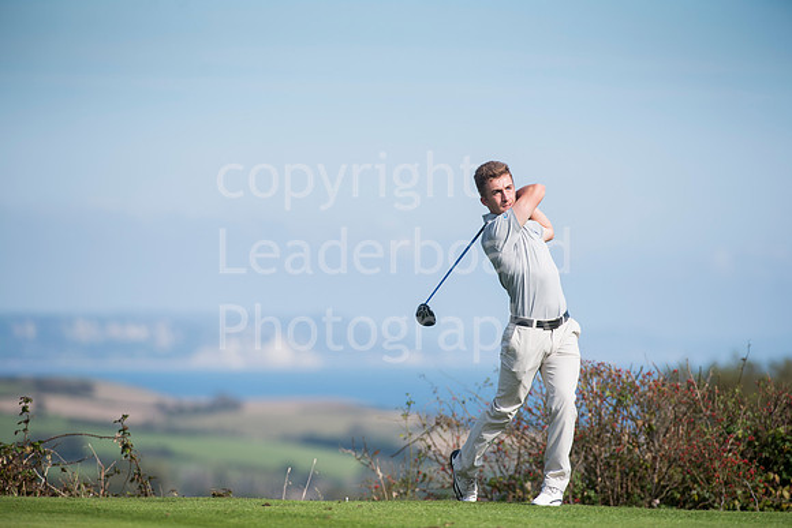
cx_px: 396
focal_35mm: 300
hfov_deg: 6.9
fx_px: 6601
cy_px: 264
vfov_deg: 4.6
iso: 250
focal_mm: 300
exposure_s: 1/2000
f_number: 5.6
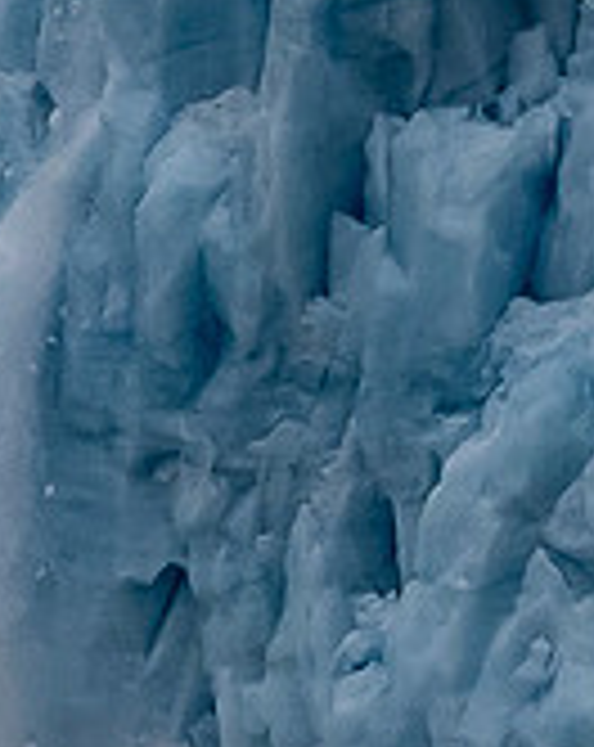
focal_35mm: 1653
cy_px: 182
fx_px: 36459
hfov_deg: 0.9
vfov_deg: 1.2
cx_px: 211
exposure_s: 1/1000
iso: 400
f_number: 9
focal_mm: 87
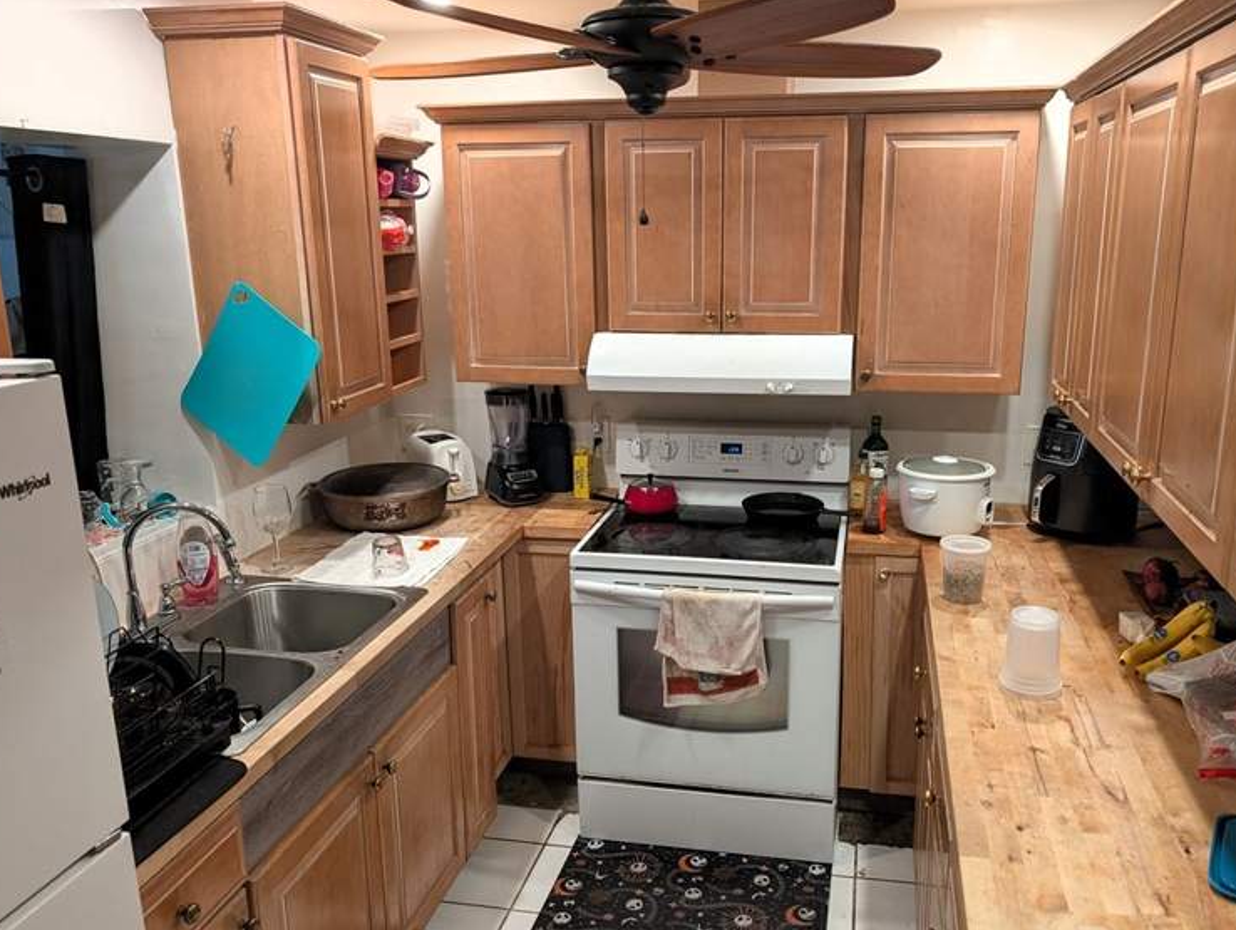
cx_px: 645
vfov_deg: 53.1
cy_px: 470
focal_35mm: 26
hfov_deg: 67.2
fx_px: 929
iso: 175
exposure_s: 1/120
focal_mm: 6.9
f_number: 1.68
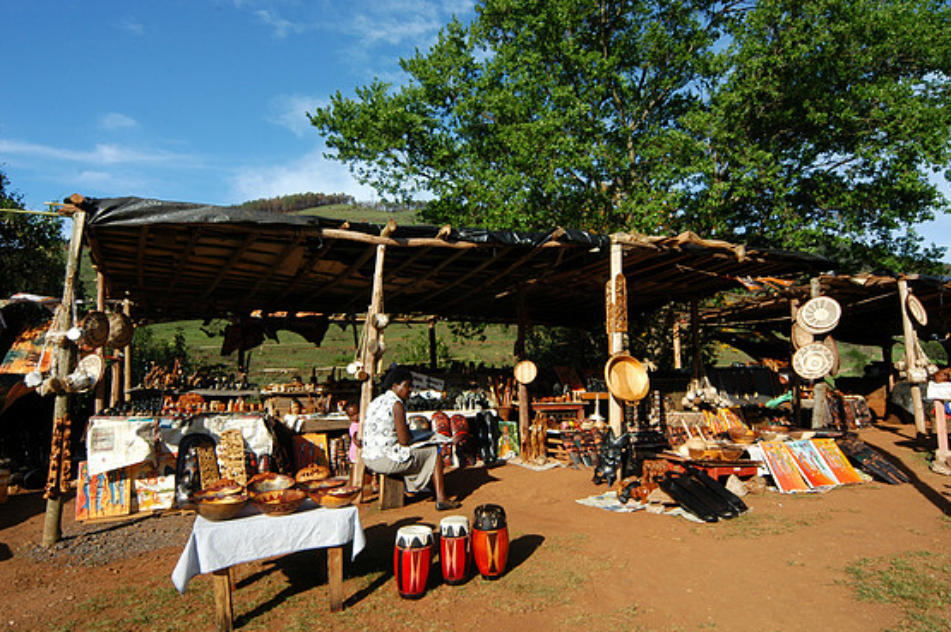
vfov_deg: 54.0
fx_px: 621
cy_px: 313
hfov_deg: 74.9
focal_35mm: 24
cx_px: 487
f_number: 8
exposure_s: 1/250
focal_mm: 15
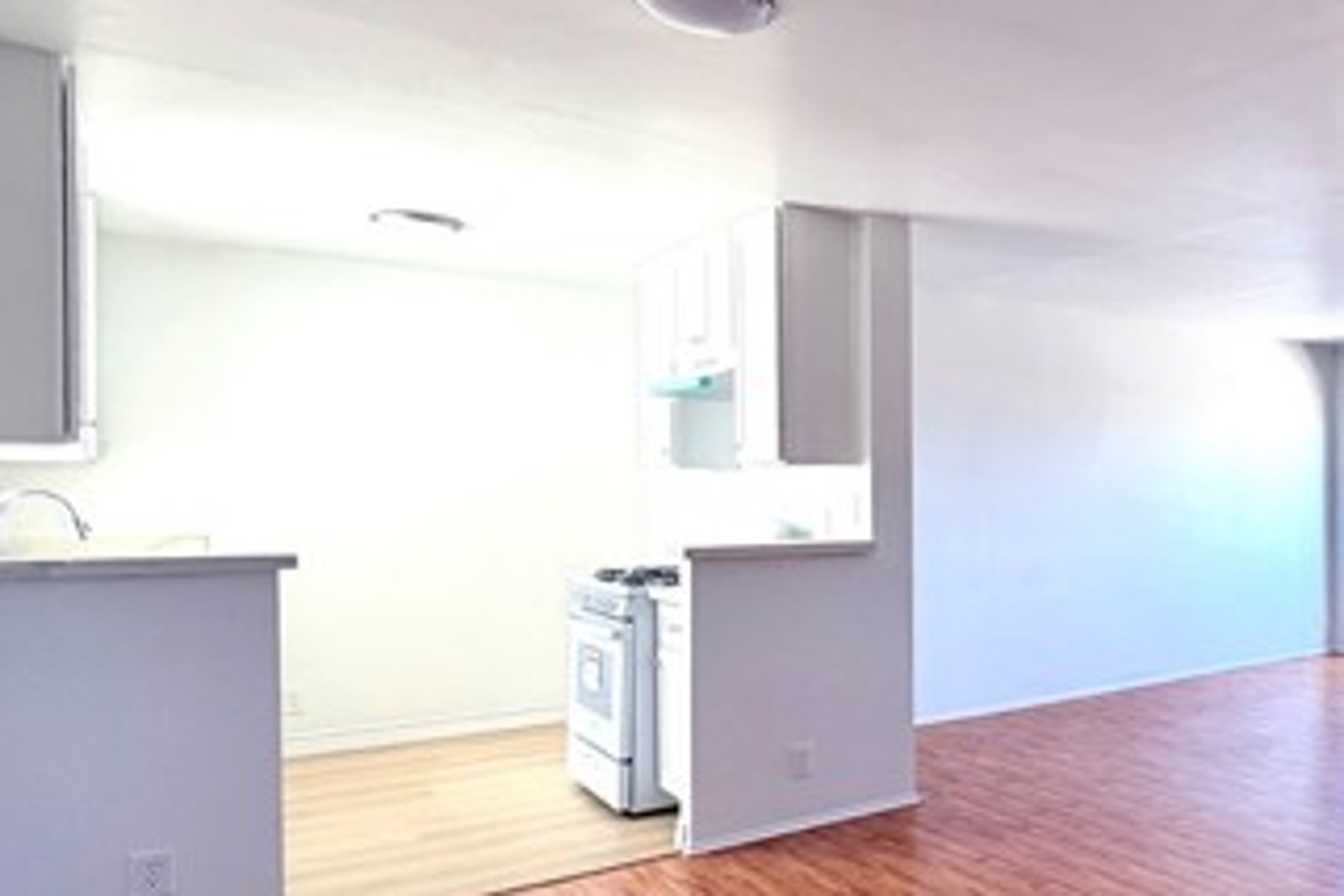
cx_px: 1235
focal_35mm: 29
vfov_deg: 44.9
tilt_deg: -1.6
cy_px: 502
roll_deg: +0.3
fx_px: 1083
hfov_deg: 54.5
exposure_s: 1/121
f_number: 2.2
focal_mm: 2.22
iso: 125
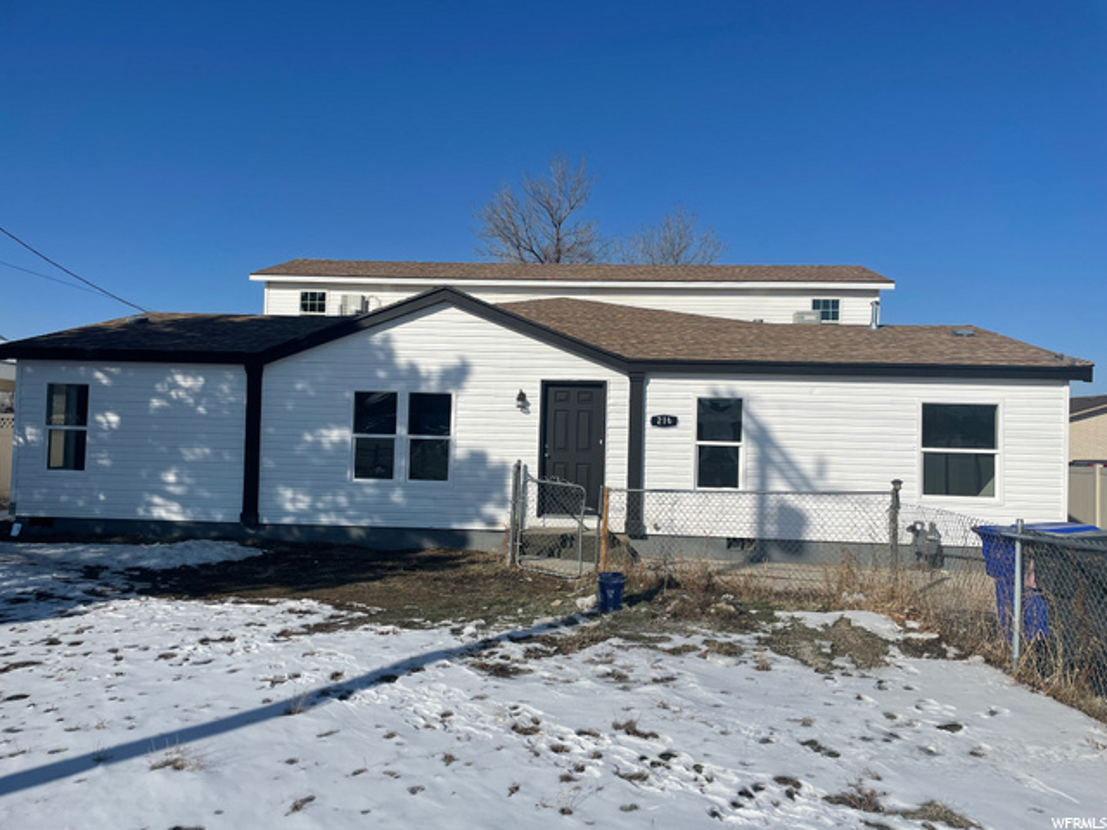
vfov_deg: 53.1
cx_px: 554
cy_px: 415
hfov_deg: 67.3
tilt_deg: +0.7
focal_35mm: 26
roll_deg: -1.8
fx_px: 831
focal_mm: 4.2
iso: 32
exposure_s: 1/9804
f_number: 1.6
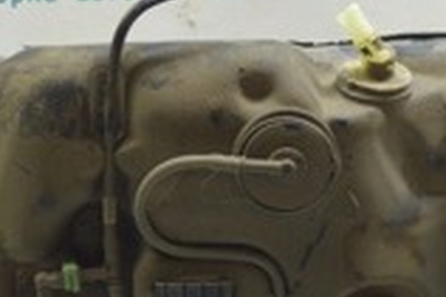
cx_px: 155
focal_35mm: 134
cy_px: 284
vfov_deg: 10.1
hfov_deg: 15.3
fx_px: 1658
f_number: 3.8
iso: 400
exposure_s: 1/40
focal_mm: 22
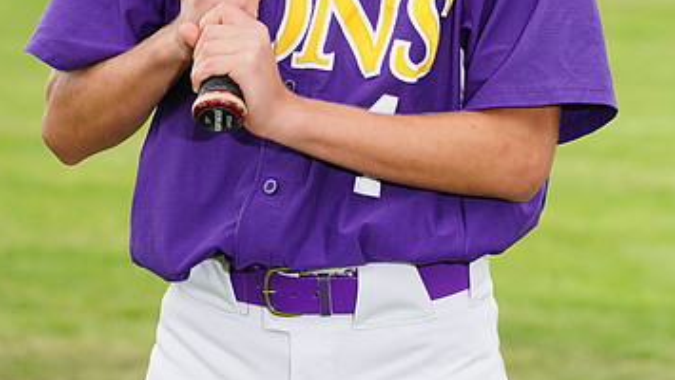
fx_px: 7198
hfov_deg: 5.4
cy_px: -154
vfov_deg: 3.0
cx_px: 318
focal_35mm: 402
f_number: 9
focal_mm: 235
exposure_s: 1/250
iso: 200
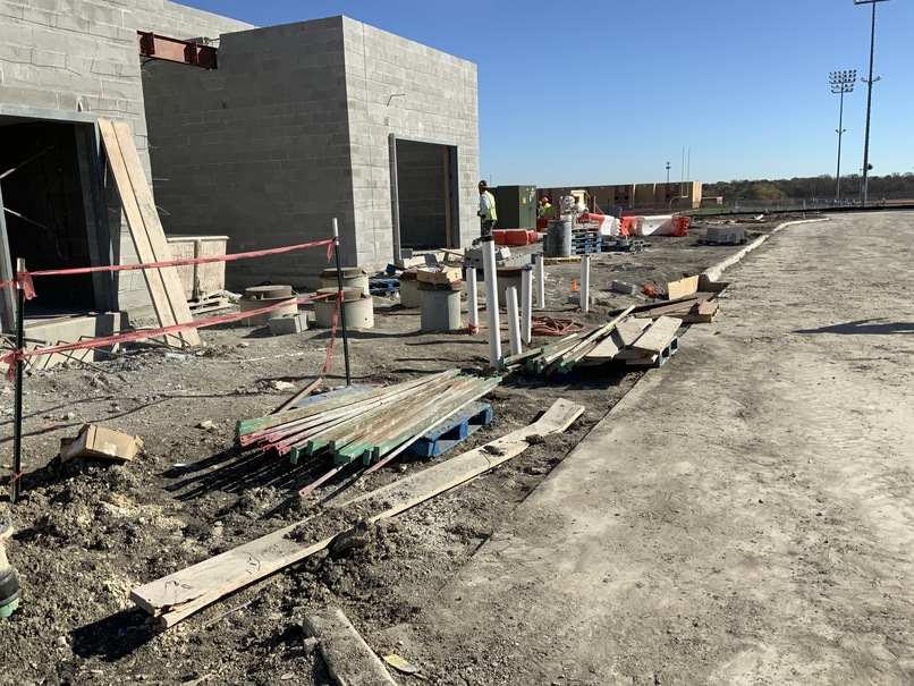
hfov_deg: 61.6
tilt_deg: -10.5
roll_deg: +2.5
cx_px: 457
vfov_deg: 48.3
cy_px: 343
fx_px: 766
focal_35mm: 29
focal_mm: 3
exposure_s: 1/2801
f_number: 1.8
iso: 20
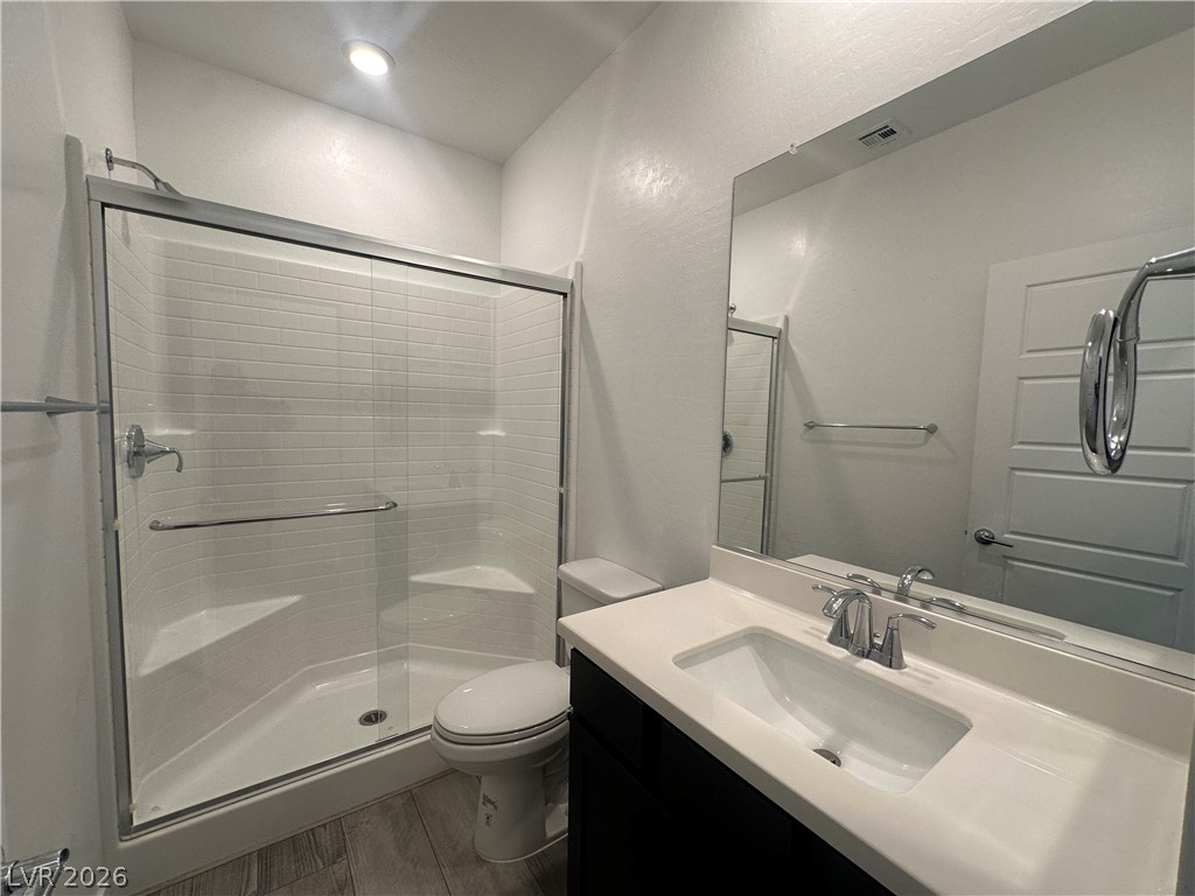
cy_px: 448
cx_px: 598
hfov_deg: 102.1
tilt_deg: -3.4
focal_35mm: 14
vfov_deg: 85.7
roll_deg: -1.6
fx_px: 483
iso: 125
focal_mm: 2.22
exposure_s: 1/120
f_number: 2.2
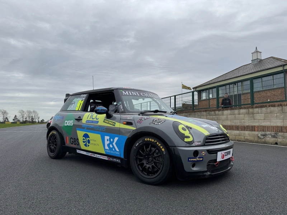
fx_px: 199
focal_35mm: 24
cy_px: 108
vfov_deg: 56.8
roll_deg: -1.5
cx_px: 144
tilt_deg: +4.0
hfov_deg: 71.6
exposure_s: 1/2710
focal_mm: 6.76
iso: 80
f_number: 1.78
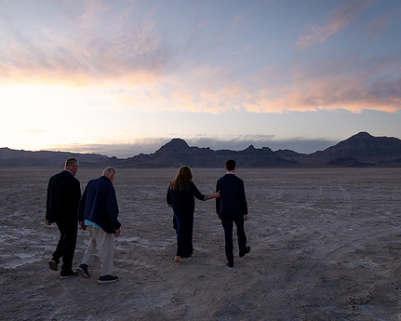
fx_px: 392
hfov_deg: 54.2
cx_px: 186
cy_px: 179
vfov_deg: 44.5
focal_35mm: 33
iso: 200
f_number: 4
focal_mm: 24
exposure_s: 1/80
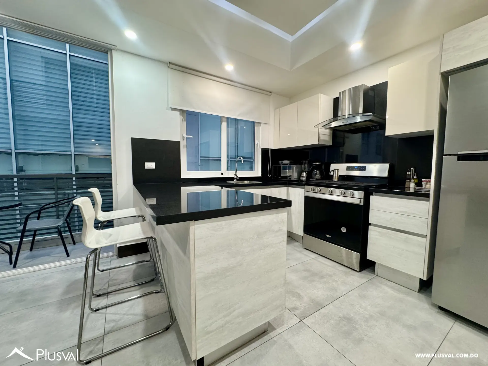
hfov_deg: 102.1
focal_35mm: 14
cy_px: 183
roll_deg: -0.6
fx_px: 197
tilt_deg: -4.9
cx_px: 244
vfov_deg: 85.7
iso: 250
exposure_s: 1/60
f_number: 2.2
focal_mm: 2.22
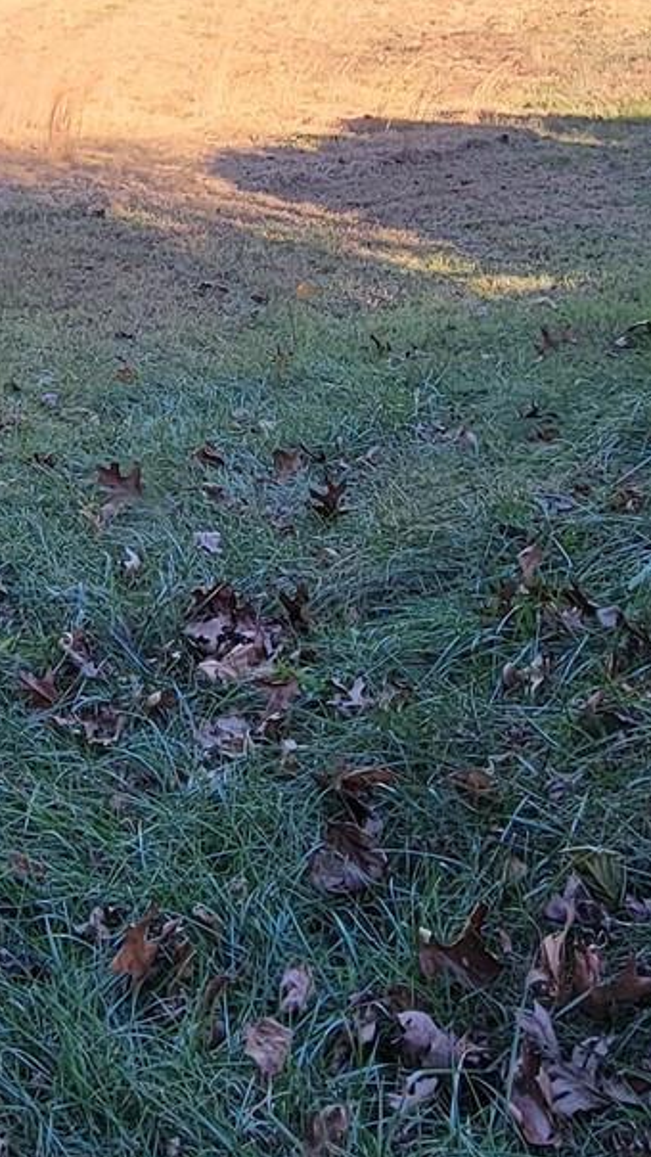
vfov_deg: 41.4
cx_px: 113
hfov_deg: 24.5
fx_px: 1472
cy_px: 270
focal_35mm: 48
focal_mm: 2.2
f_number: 2.2
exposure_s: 1/239
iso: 50
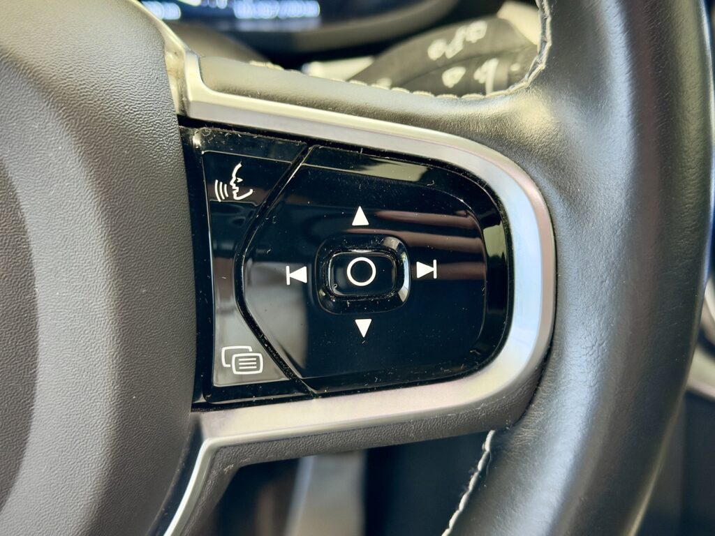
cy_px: 268
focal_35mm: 48
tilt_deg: -32.2
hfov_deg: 39.7
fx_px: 991
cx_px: 358
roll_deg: +0.1
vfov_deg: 30.3
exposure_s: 1/33
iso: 400
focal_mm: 6.76
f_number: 1.78
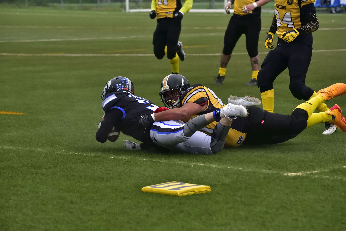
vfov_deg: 8.6
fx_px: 1538
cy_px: 116
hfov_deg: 12.8
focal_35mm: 160
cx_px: 173
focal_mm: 160
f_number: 8
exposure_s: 1/1600
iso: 5000
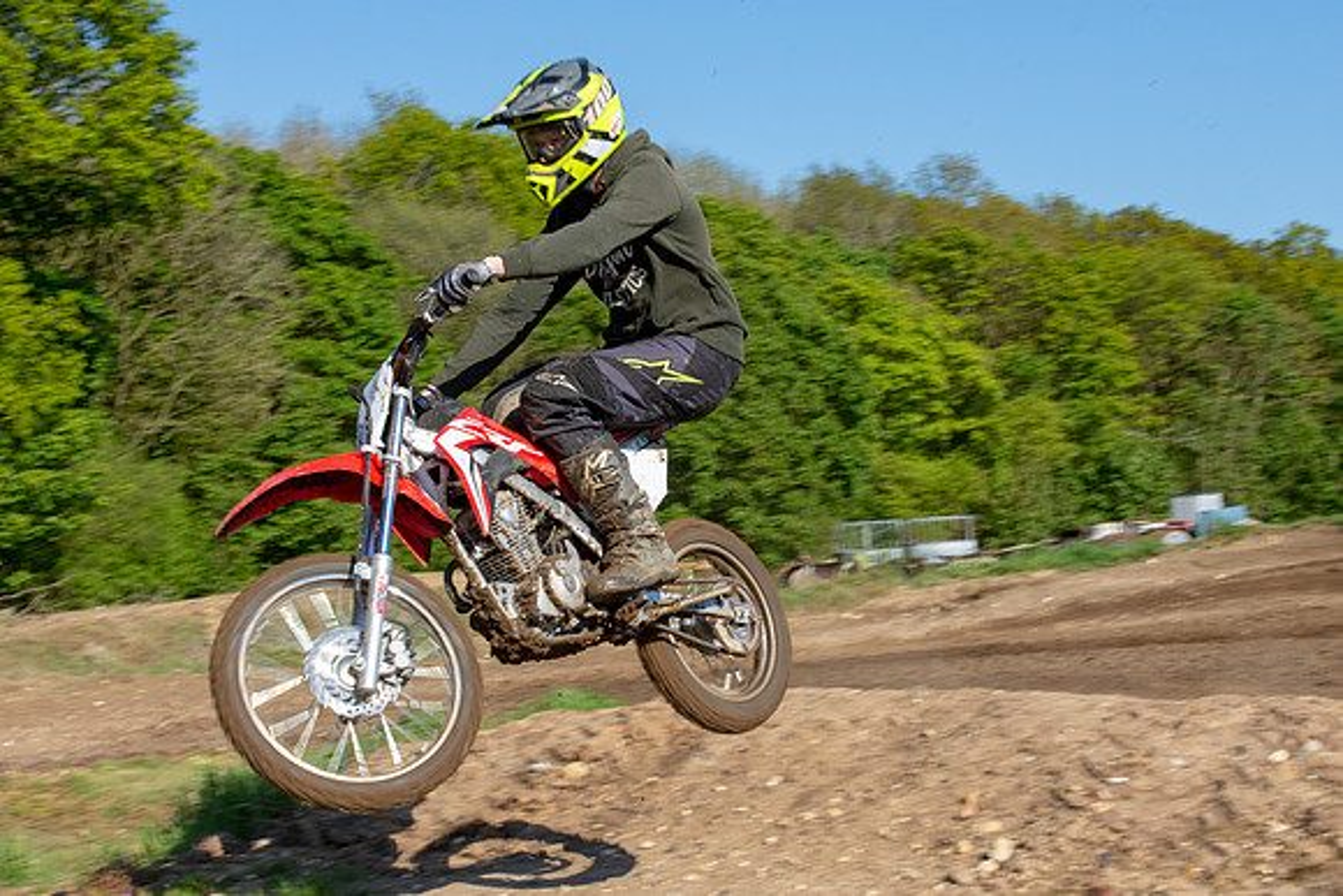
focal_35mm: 64
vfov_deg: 21.3
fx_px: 2378
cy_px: 485
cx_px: 611
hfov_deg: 31.5
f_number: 8
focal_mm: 32
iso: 200
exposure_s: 1/250
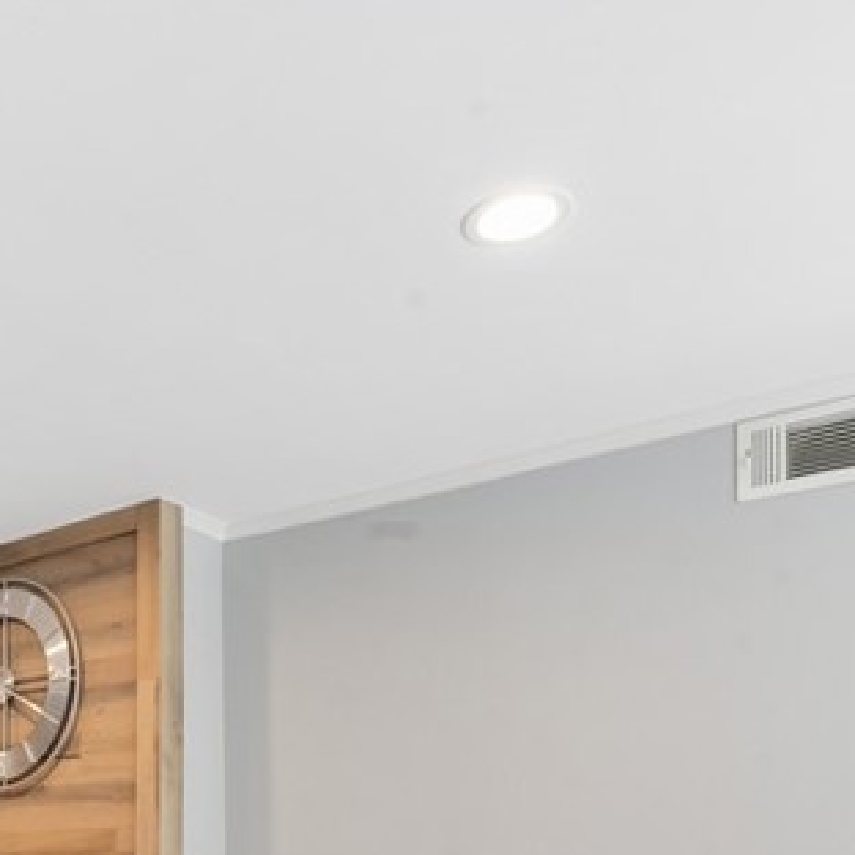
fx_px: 1090
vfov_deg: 37.9
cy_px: 866
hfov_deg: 39.4
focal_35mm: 39
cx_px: 66
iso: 100
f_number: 13
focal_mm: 14
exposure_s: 1/1.67
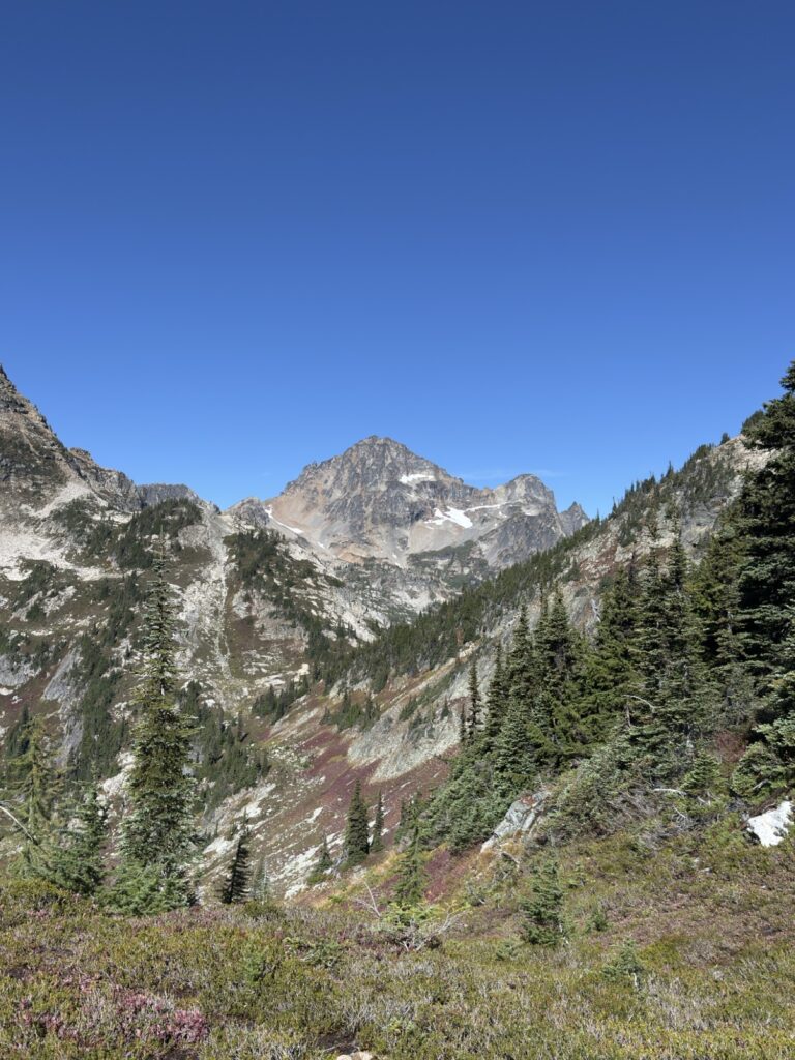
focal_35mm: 32
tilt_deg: +5.3
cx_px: 398
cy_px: 530
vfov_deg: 56.8
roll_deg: -0.5
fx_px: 980
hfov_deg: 44.2
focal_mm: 6.76
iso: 80
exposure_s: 1/3497
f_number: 1.78
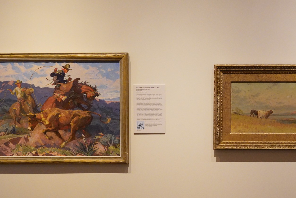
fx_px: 461
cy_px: 128
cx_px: 176
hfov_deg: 35.5
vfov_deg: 24.1
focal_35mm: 56
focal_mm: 35
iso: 8000
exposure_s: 1/100
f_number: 6.3
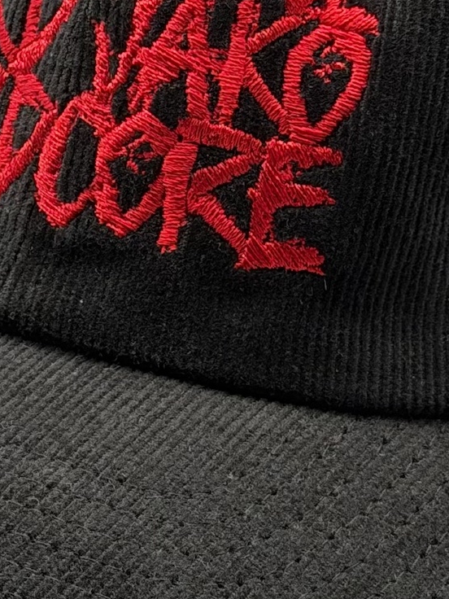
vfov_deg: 12.1
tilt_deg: -20.8
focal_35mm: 163
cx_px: 201
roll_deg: -2.4
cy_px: 93
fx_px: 2819
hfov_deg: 9.1
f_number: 1.78
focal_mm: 6.76
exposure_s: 1/379
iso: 80
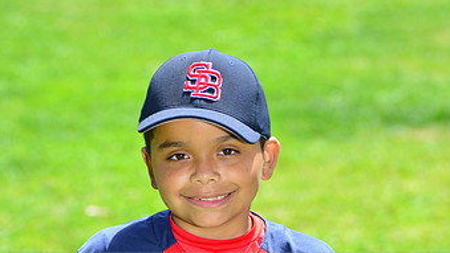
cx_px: 242
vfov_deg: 4.7
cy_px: 270
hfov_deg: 8.3
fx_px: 3104
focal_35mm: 260
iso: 200
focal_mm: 145
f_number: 8
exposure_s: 1/200
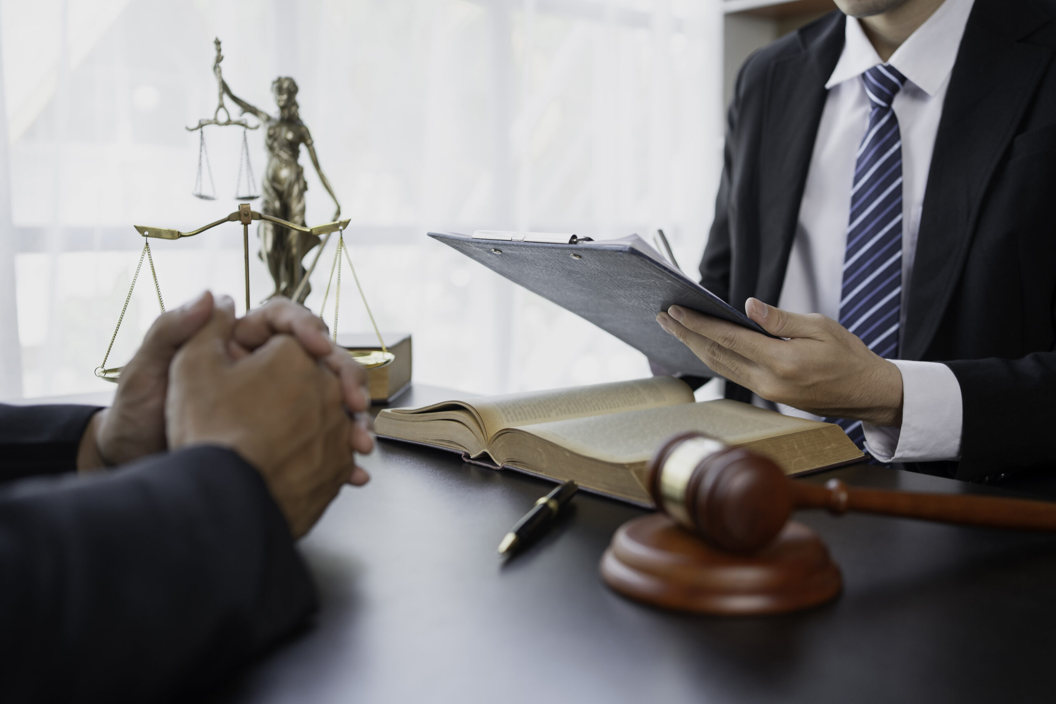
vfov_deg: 37.9
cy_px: 352
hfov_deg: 54.4
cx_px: 528
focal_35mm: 35
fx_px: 1027
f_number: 2.8
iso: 200
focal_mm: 35
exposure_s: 1/125
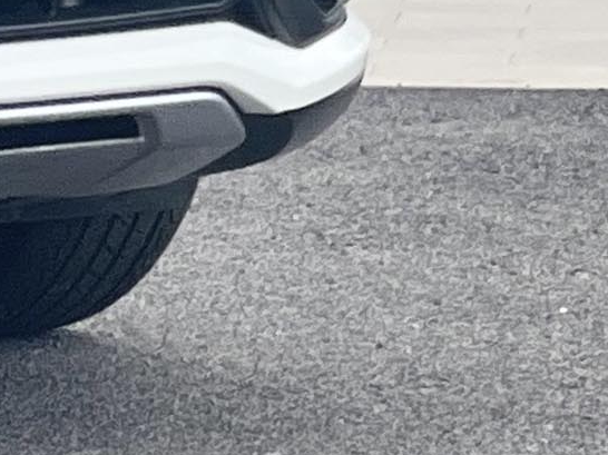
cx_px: -1254
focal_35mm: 473
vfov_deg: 3.1
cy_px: -394
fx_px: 8304
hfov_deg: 4.1
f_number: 2.2
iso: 32
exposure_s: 1/449
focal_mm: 7.5
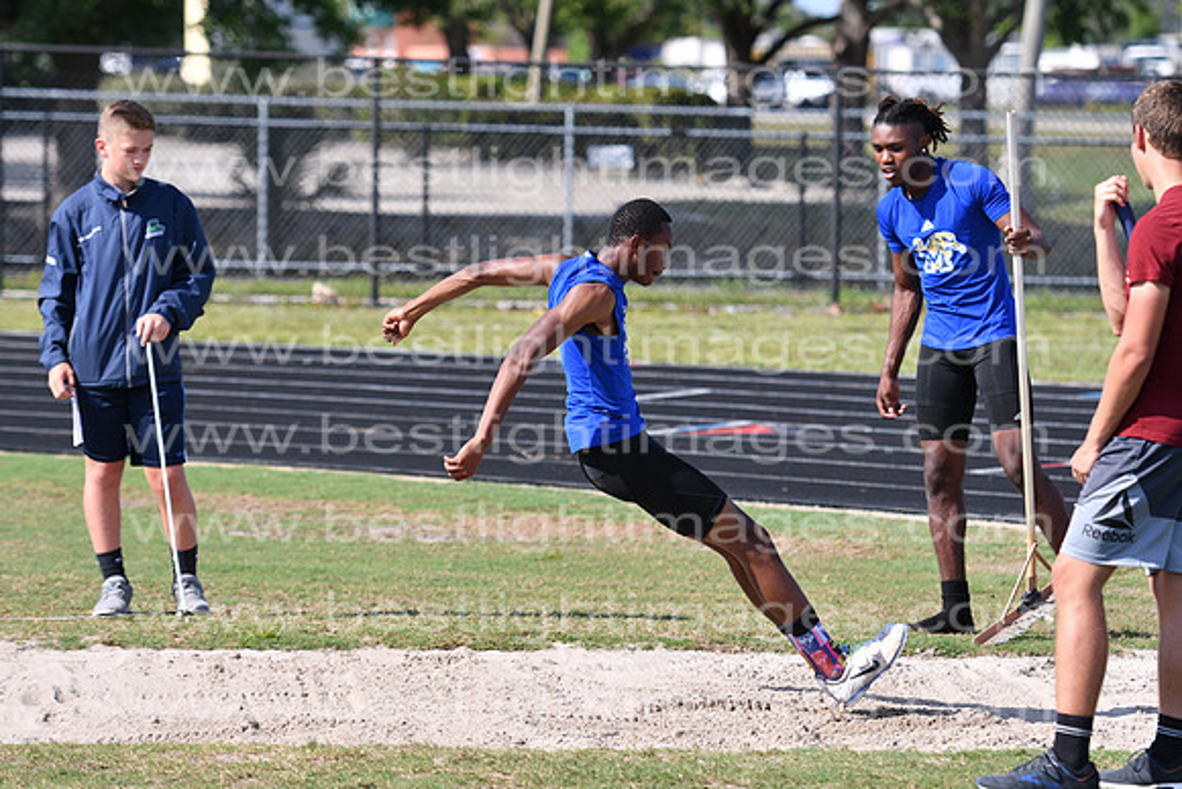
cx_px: 591
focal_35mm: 188
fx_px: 6157
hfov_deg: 11.0
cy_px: 394
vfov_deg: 7.3
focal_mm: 125
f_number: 4
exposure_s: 1/2500
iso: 200
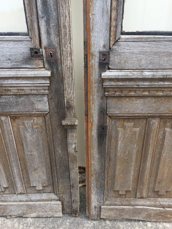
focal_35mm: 29
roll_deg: +2.5
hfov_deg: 48.2
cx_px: 86
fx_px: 192
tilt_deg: -34.8
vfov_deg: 61.7
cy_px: 114
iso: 32
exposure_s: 1/514
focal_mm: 4.15
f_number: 2.2
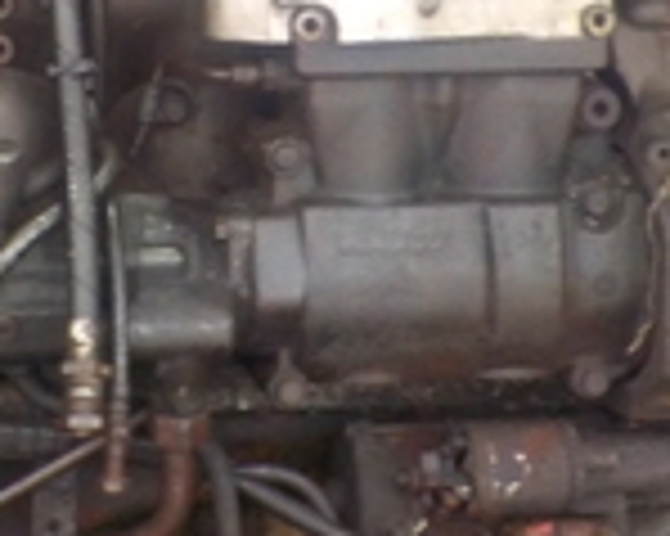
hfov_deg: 15.0
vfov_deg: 11.9
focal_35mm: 126
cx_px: -13
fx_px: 2497
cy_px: -149
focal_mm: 4.1
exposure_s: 1/30
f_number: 3.3
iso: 250
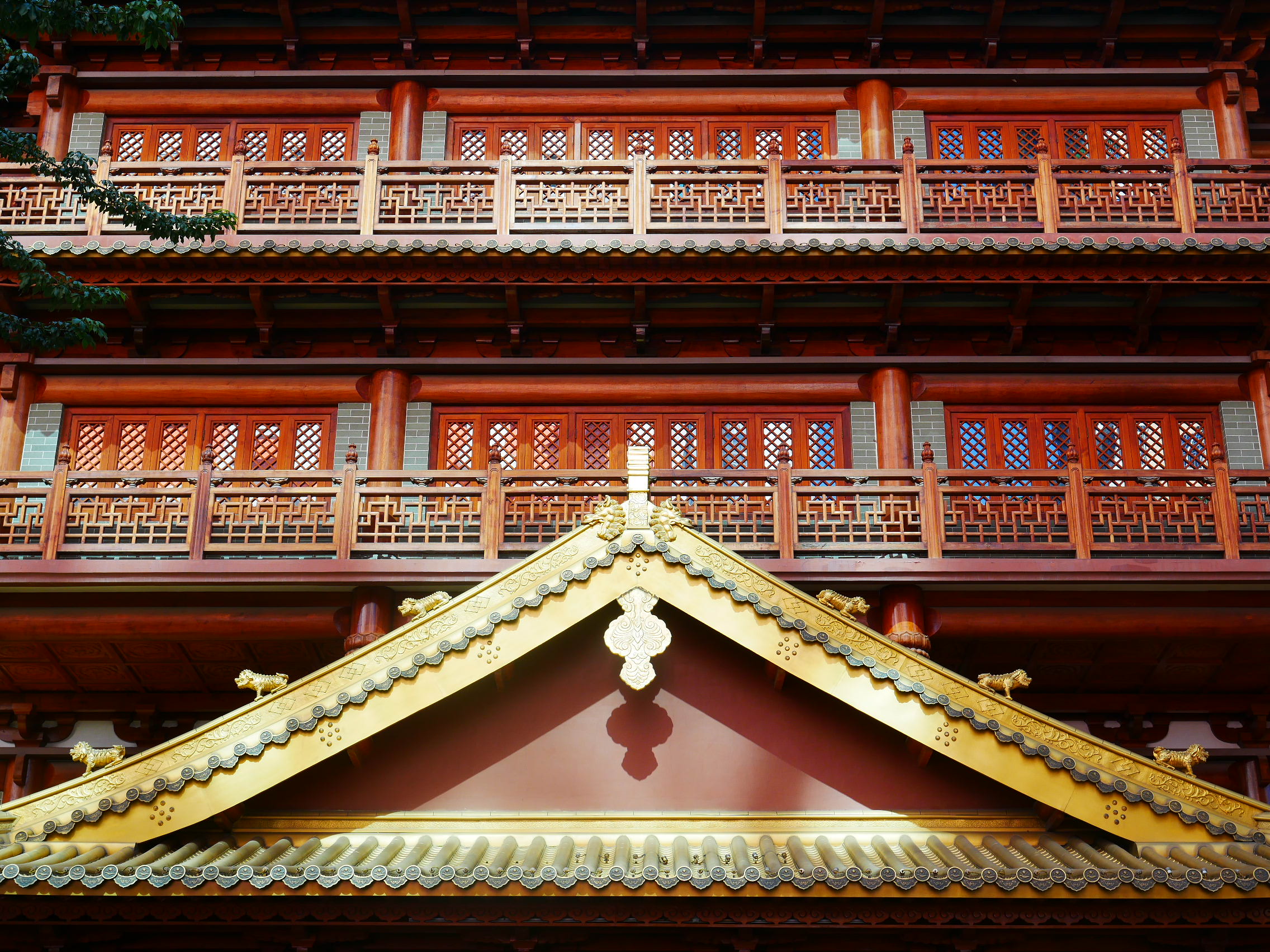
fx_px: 1981
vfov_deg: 27.0
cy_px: 476
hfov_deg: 35.5
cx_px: 635
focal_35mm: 54
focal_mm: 27
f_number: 5.6
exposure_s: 1/250
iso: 200
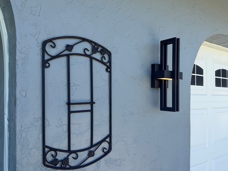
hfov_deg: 59.9
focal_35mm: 30
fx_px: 198
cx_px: 122
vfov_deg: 46.7
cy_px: 96
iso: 80
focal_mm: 6.76
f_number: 1.78
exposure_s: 1/1337
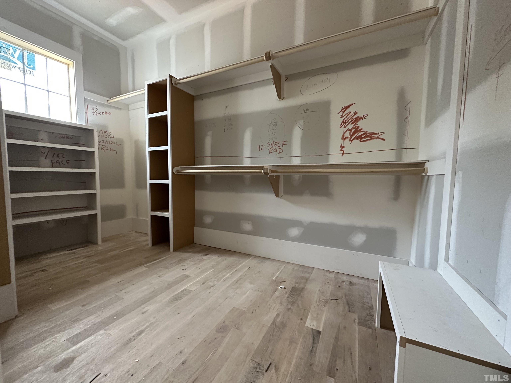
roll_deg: -0.7
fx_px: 207
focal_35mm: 14
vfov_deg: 85.7
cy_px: 192
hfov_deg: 102.1
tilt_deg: -3.7
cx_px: 256
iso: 500
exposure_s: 1/60
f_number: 2.2
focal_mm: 2.22
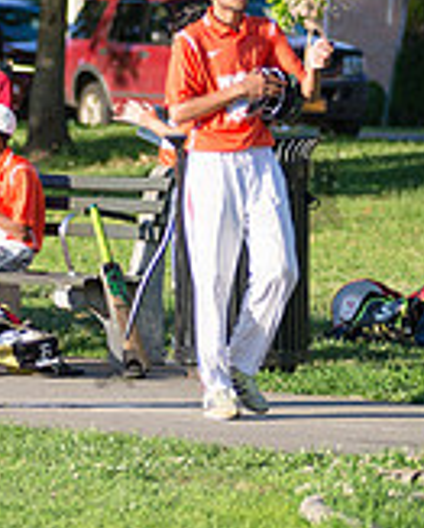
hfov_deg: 3.9
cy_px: 173
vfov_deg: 4.8
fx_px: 6257
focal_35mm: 400
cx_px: -304
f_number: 2.8
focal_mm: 120
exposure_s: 1/3200
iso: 400
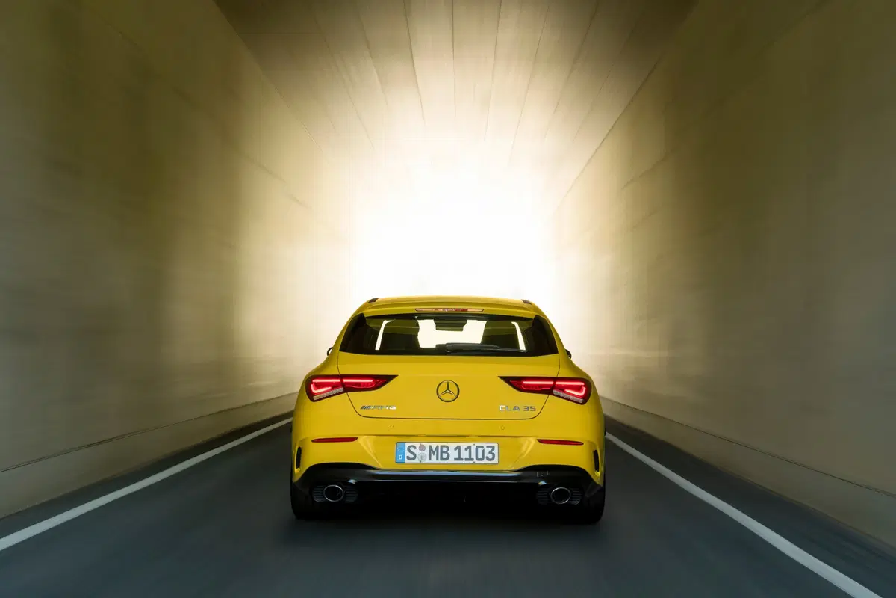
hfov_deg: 53.1
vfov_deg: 36.9
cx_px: 448
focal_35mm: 36
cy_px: 299
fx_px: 896
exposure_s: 1/5
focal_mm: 36
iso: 100
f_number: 16
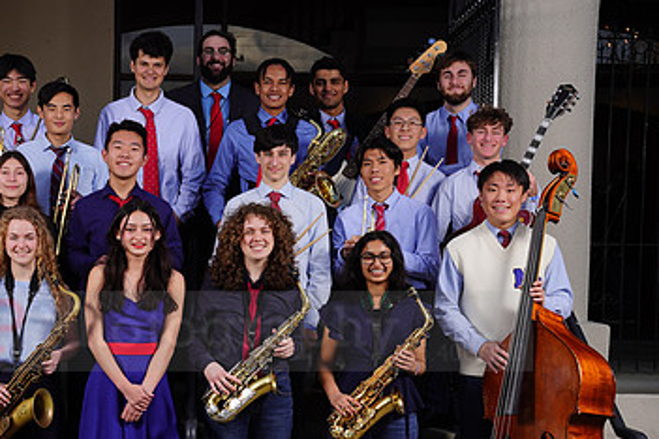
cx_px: 169
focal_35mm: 81
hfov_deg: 24.8
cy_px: 316
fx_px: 1483
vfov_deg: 16.8
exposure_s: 1/200
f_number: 8
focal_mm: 49
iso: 100
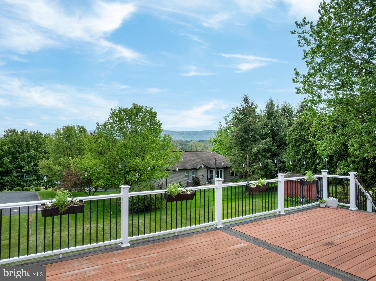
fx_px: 261
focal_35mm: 24
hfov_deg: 71.6
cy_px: 140
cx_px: 188
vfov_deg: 56.8
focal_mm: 12.29
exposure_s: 1/240
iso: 100
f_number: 7.1
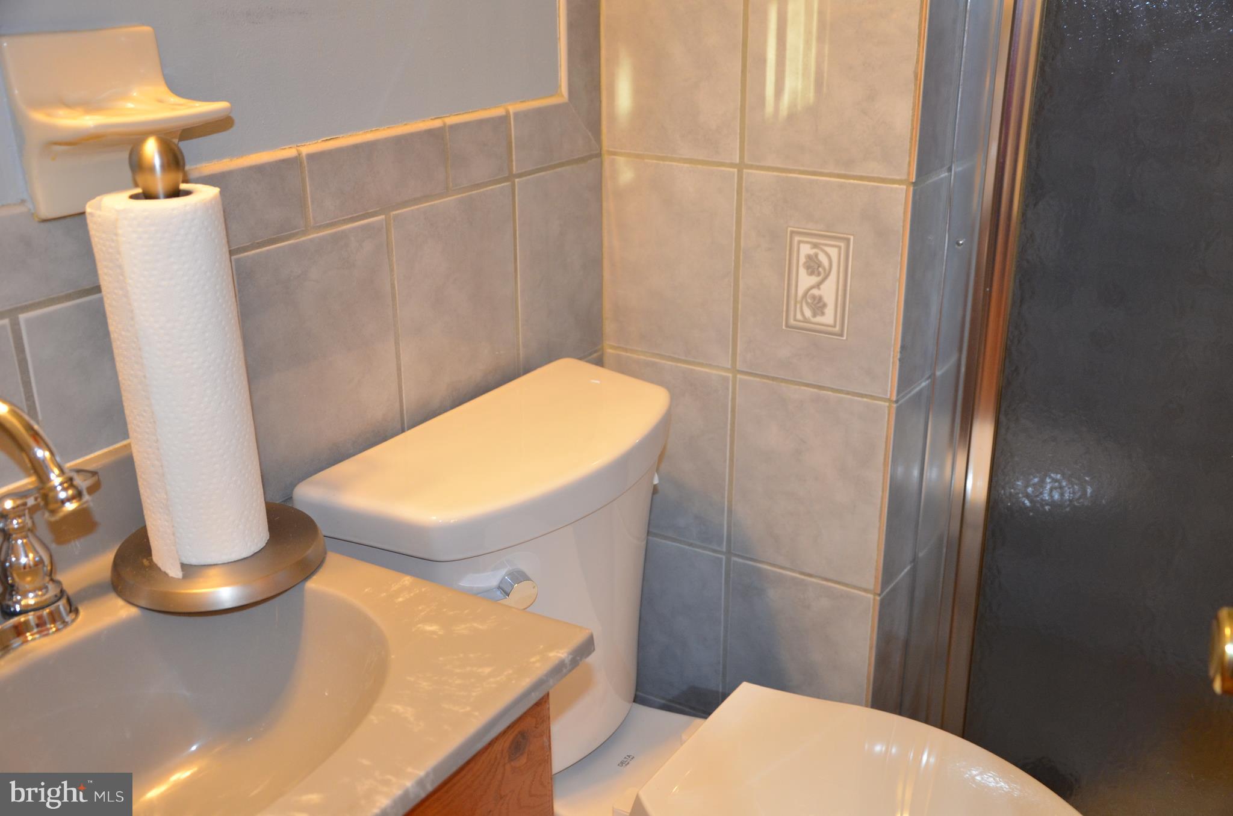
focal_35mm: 38
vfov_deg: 35.3
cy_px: 408
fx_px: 1282
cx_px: 616
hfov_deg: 51.4
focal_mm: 25
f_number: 4
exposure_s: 1/60
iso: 800
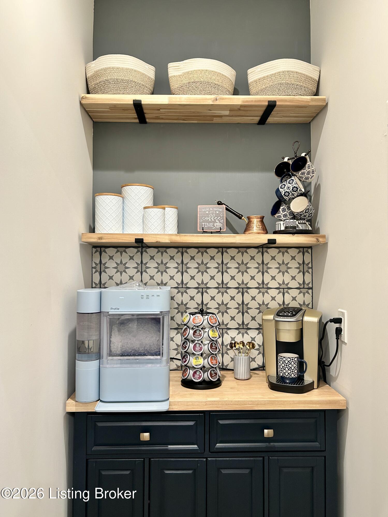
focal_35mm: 26
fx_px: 389
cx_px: 194
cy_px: 258
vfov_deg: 67.3
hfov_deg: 53.0
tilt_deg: +1.7
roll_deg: +0.2
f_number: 1.5
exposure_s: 1/60
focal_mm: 5.7
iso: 100
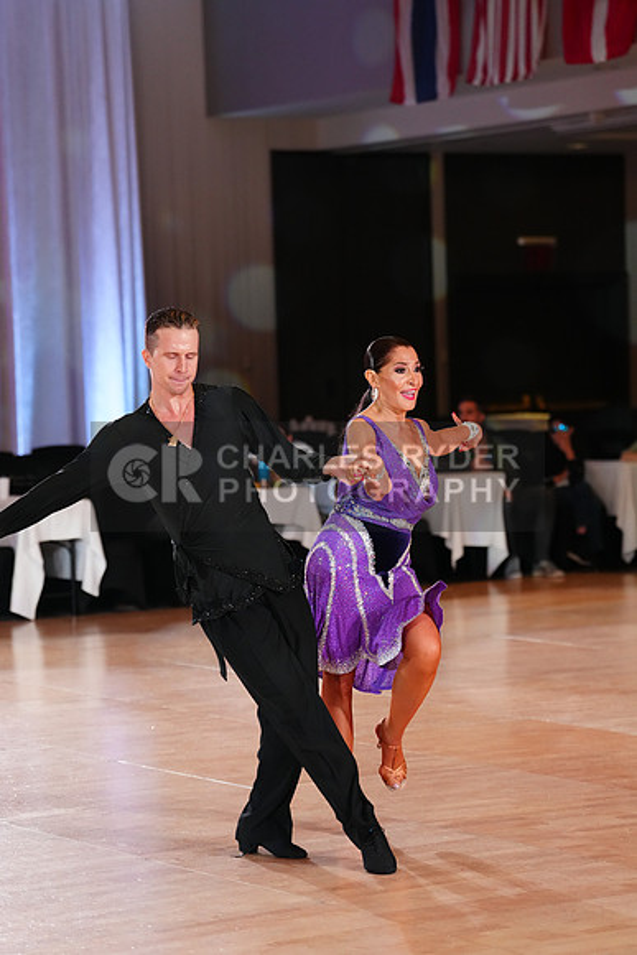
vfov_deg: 19.1
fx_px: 2838
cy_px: 478
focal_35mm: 107
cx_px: 318
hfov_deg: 12.8
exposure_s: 1/640
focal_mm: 107
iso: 3200
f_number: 3.2
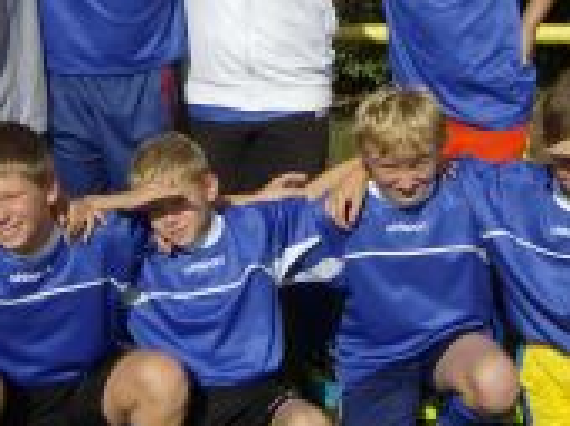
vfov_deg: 19.6
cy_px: 59
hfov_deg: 26.3
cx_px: 211
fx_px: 1217
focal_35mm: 74
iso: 100
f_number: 4.7
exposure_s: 1/988
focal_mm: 6
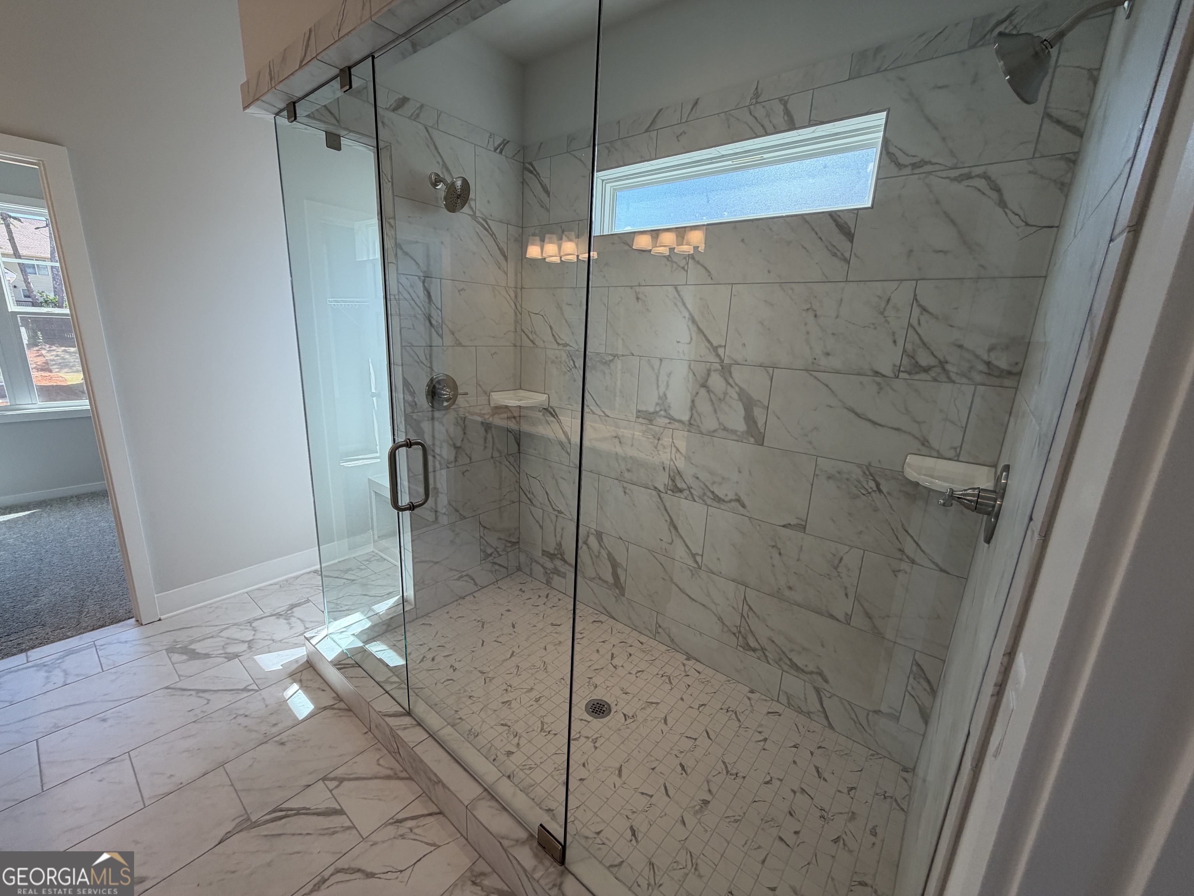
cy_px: 448
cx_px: 597
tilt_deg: -14.2
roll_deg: -1.7
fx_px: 483
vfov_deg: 85.7
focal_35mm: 14
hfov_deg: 102.1
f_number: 2.2
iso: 64
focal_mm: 2.22
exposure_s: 1/120
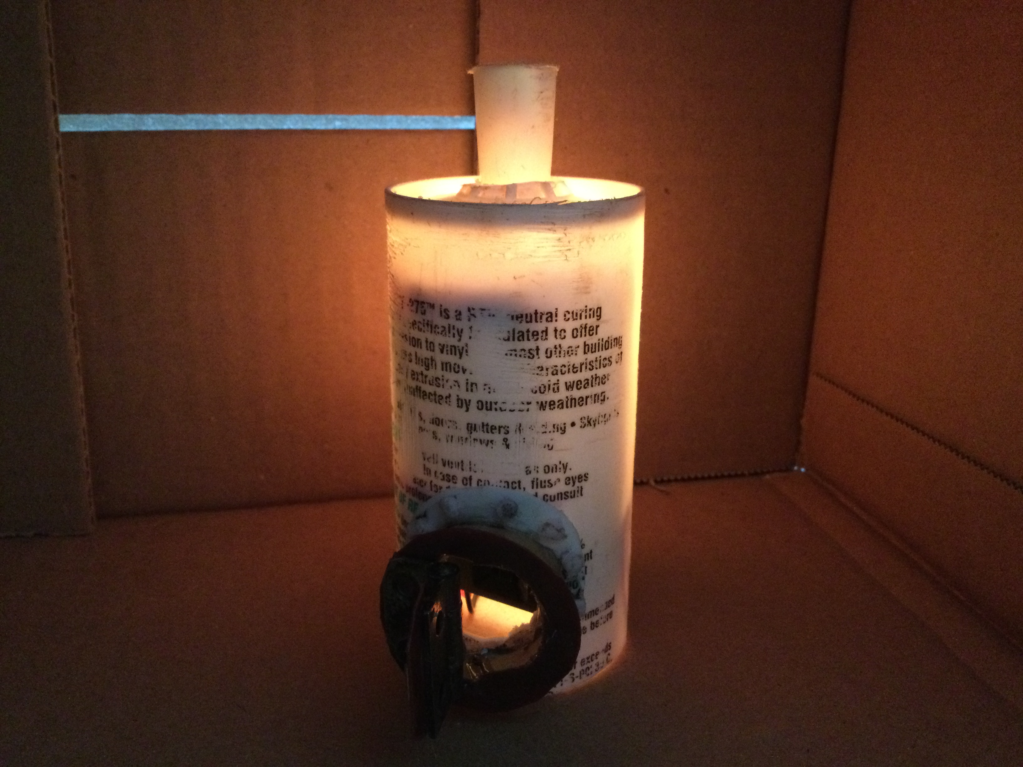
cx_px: 512
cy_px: 384
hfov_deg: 58.4
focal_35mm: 31
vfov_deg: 45.4
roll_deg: -0.8
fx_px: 916
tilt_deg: -18.4
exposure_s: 1/15
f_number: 2.4
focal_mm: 3.3
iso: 640
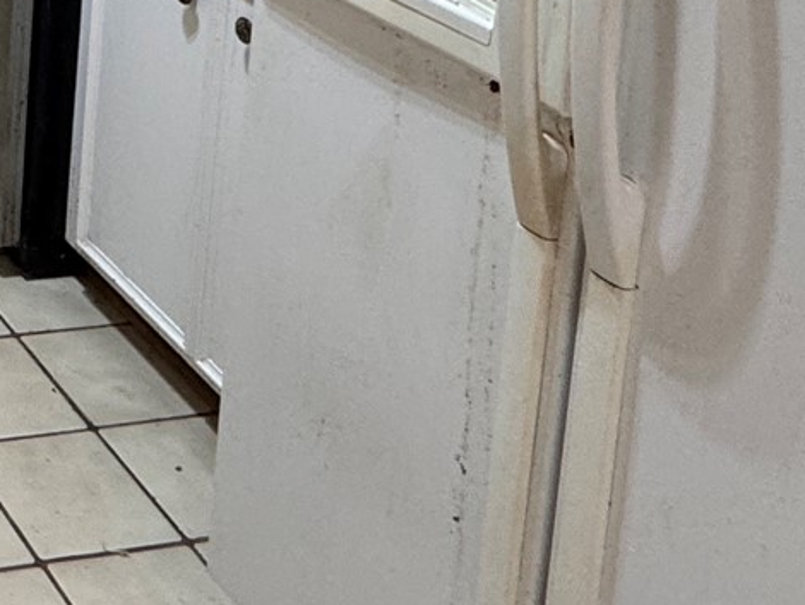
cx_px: -497
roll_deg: +0.1
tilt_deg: -6.0
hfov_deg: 23.2
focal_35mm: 61
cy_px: -408
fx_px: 1419
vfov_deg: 19.5
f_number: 2.2
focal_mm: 2.22
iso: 160
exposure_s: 1/60
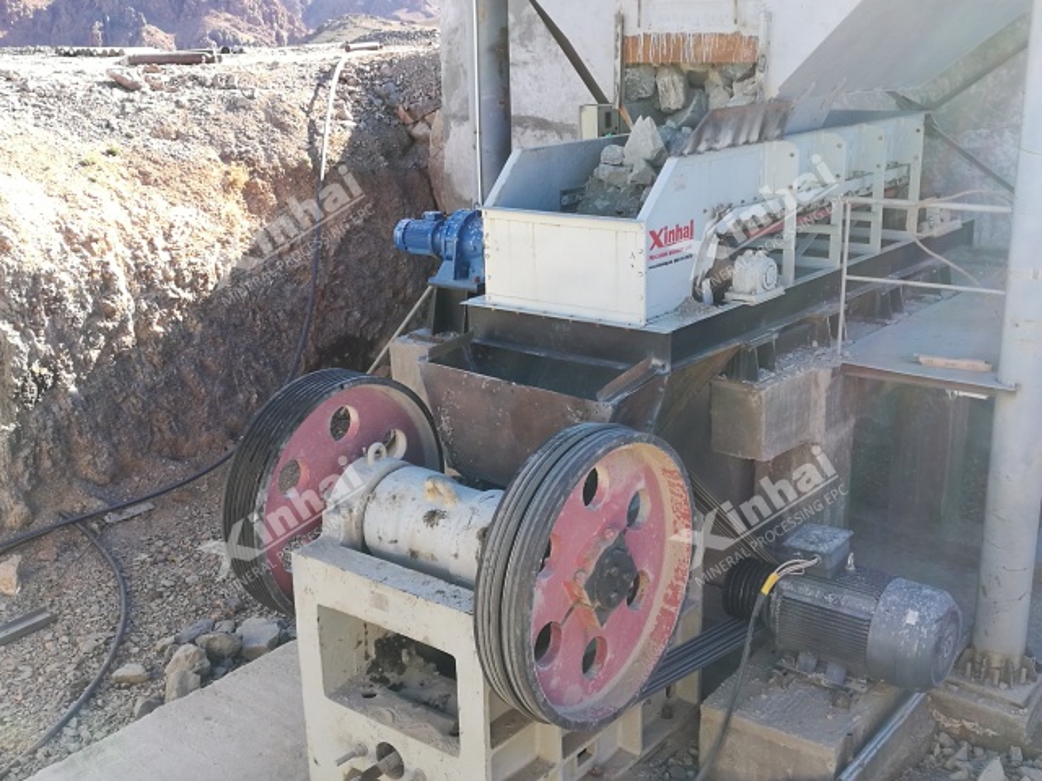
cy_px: 390
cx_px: 521
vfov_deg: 36.8
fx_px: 1174
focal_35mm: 39
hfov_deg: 47.9
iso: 50
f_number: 2.2
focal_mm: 4.5
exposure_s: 1/154
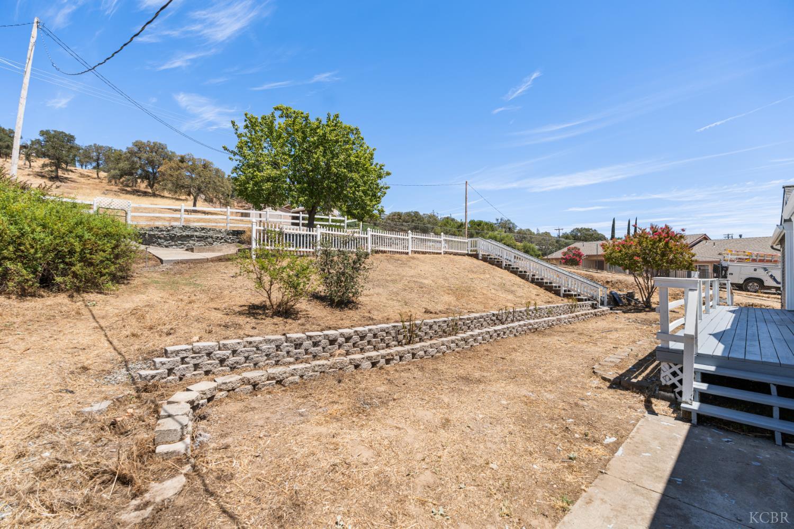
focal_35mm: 16
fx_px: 353
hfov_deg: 96.7
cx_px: 397
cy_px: 264
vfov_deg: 73.7
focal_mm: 16
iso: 160
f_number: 4.5
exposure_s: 1/800
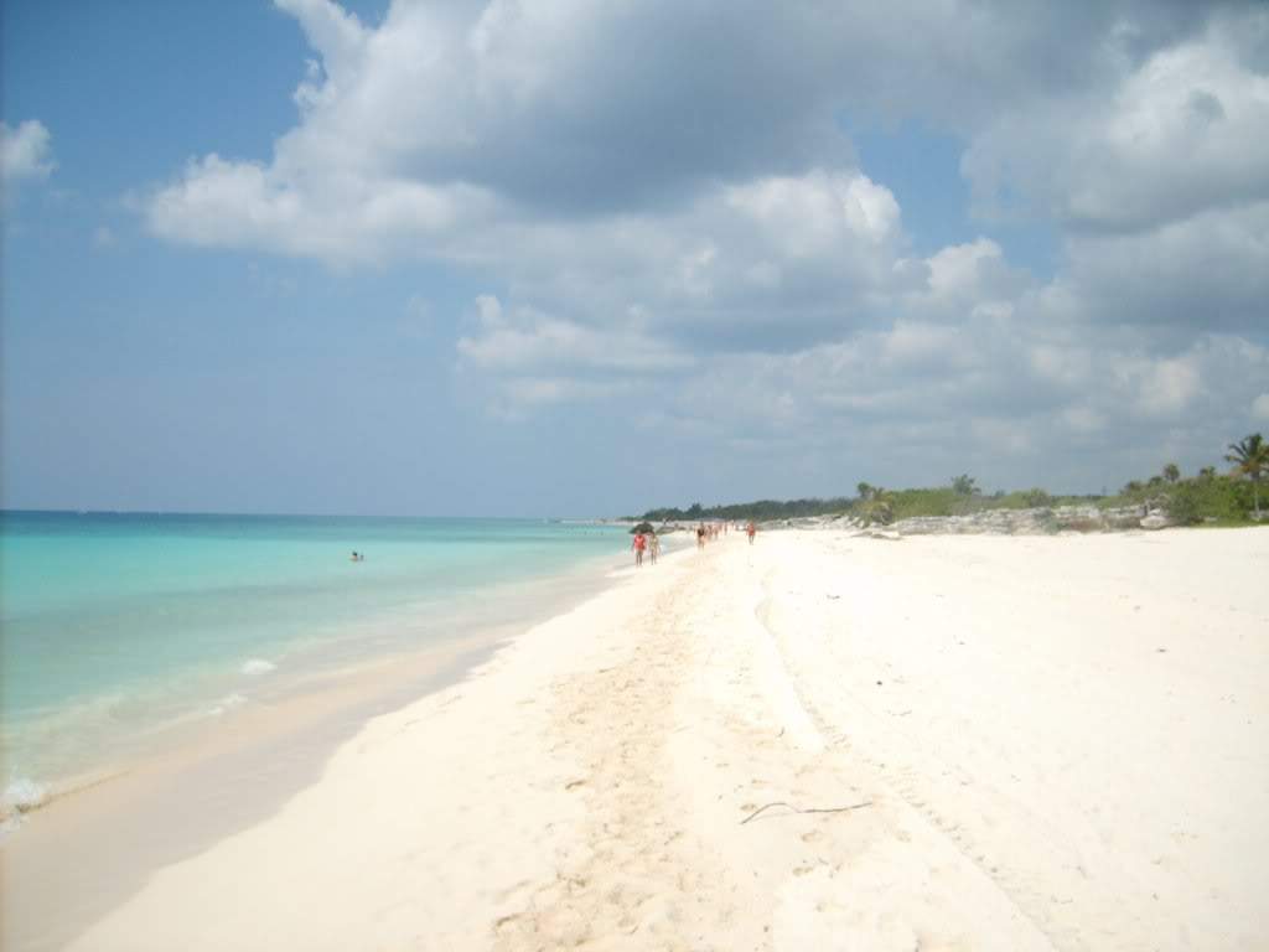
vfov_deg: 40.7
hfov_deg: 52.6
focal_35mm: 35
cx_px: 634
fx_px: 1283
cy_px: 476
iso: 50
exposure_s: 1/250
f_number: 7.1
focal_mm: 5.8
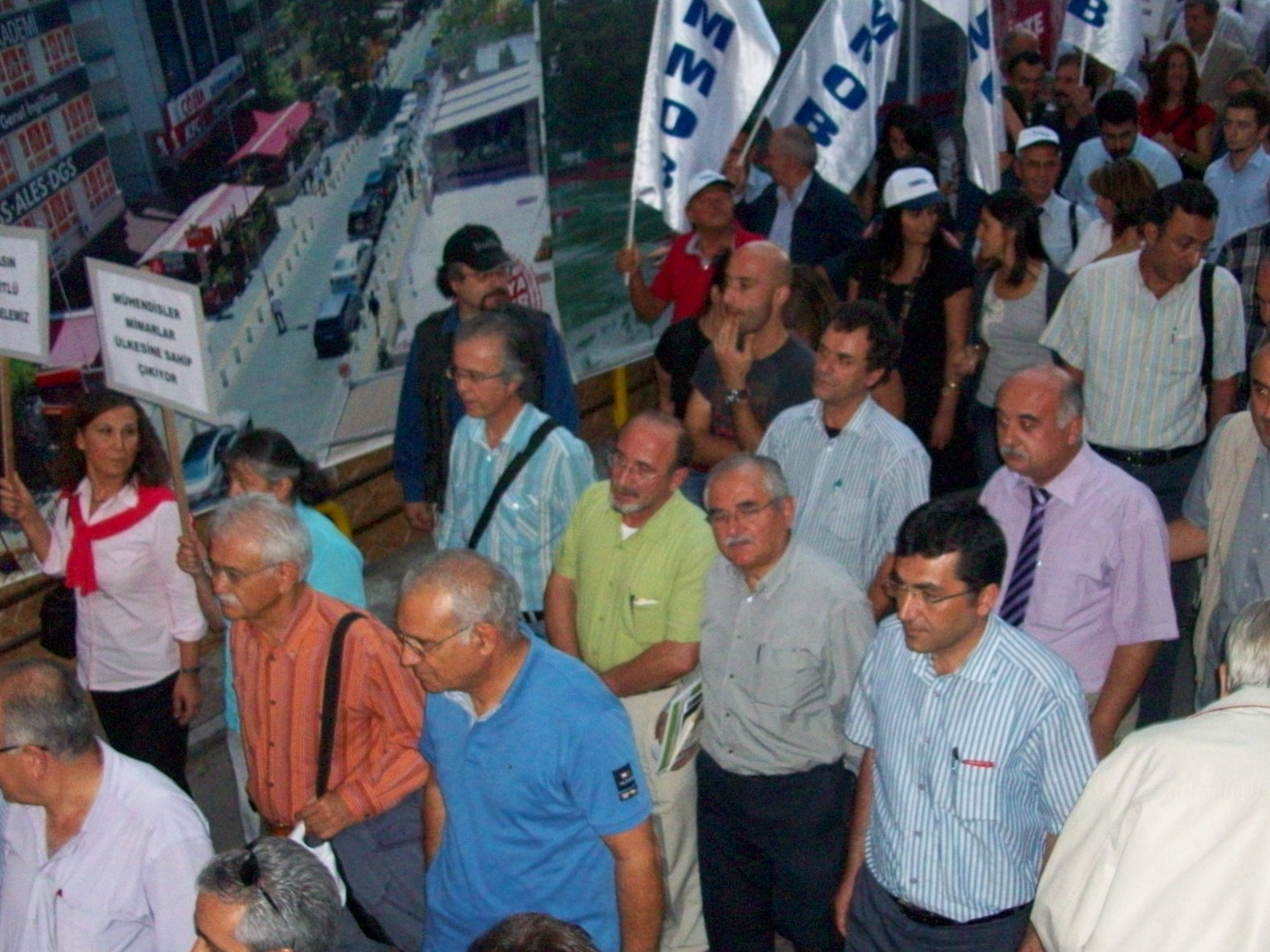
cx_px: 758
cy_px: 573
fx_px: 1614
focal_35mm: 44
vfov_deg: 32.8
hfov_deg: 42.8
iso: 320
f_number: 2.8
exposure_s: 1/60
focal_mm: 5.7
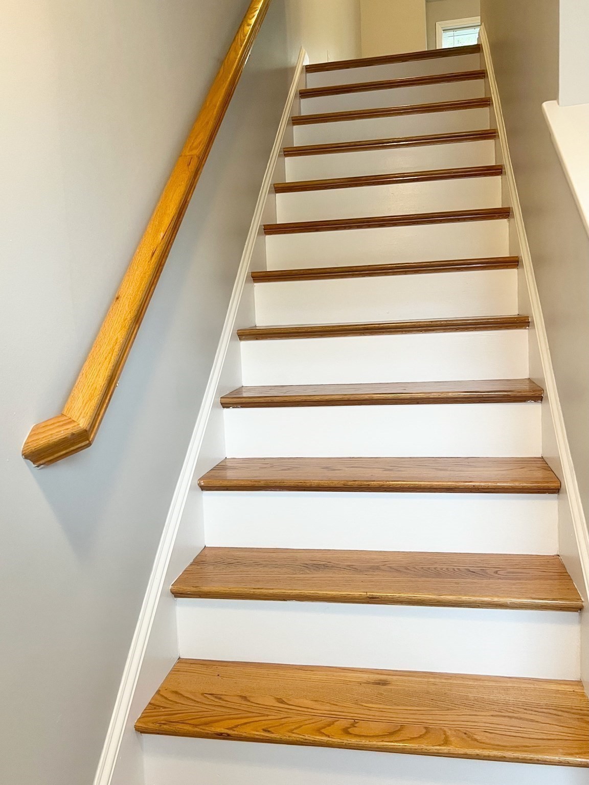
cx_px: 294
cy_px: 392
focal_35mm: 26
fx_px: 590
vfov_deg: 67.3
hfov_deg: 53.1
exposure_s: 1/60
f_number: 1.5
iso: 100
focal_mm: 5.7
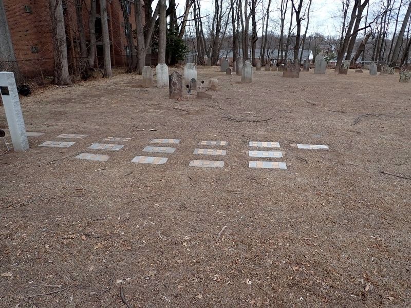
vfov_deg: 54.9
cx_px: 206
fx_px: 297
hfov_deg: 69.4
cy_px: 154
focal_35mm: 25
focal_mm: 4.5
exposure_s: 1/400
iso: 100
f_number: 2.8
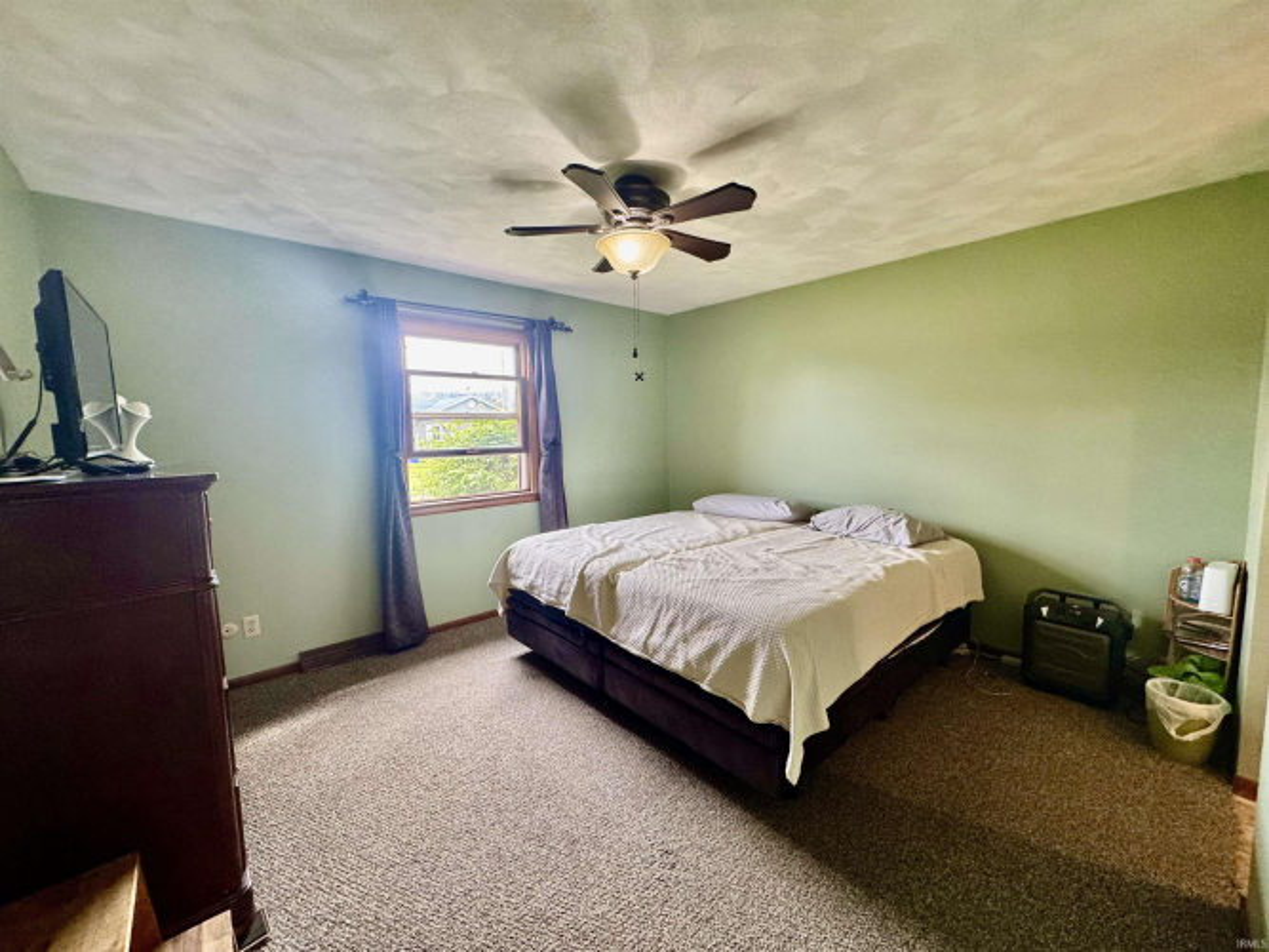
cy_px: 476
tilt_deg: -5.3
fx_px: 513
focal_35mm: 14
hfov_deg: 102.1
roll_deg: -0.2
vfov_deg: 85.7
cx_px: 634
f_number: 2.2
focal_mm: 2.22
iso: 200
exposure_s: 1/120
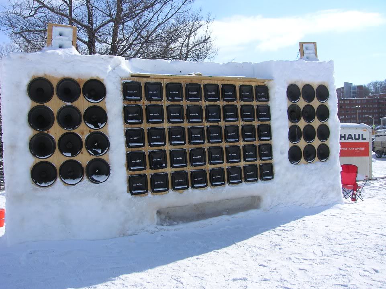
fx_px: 379
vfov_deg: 41.7
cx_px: 193
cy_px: 144
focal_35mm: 34
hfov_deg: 54.0
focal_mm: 5.7
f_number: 4.9
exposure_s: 1/480
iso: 50
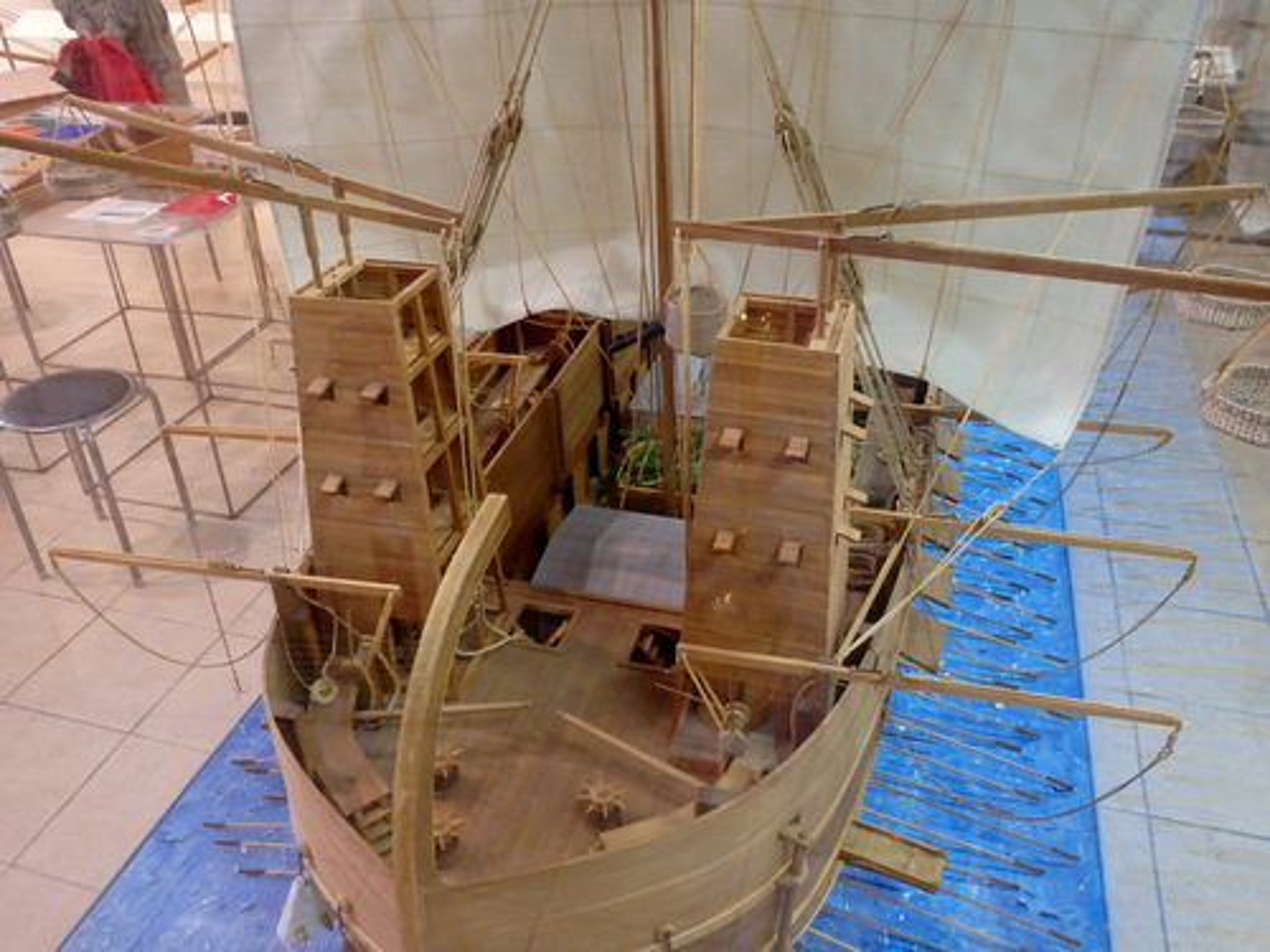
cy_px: 476
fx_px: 1027
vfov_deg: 49.7
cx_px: 635
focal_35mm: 28
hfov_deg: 63.4
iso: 800
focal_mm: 5
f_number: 3.9
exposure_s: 1/20
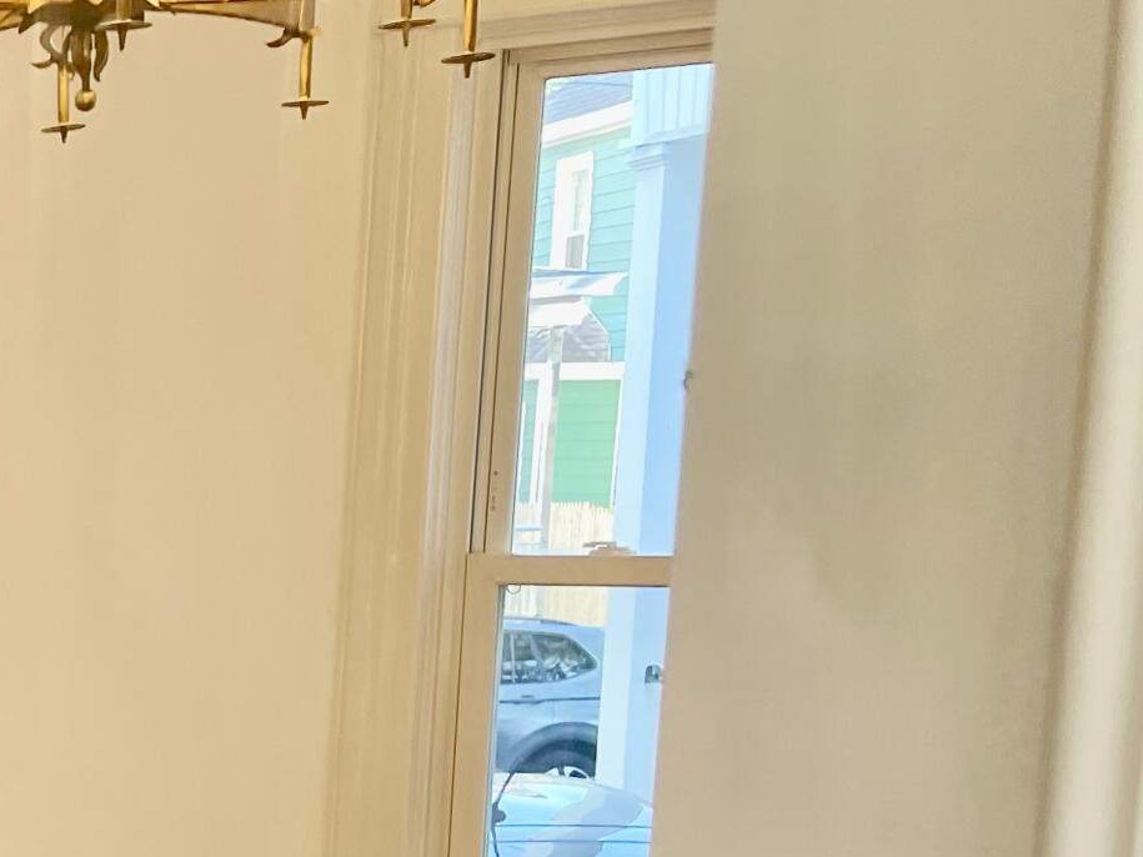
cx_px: -681
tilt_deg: -5.0
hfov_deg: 19.9
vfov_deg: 17.3
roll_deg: +0.5
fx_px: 2707
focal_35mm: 82
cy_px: 966
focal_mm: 5.1
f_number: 1.6
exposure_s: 1/60
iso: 80
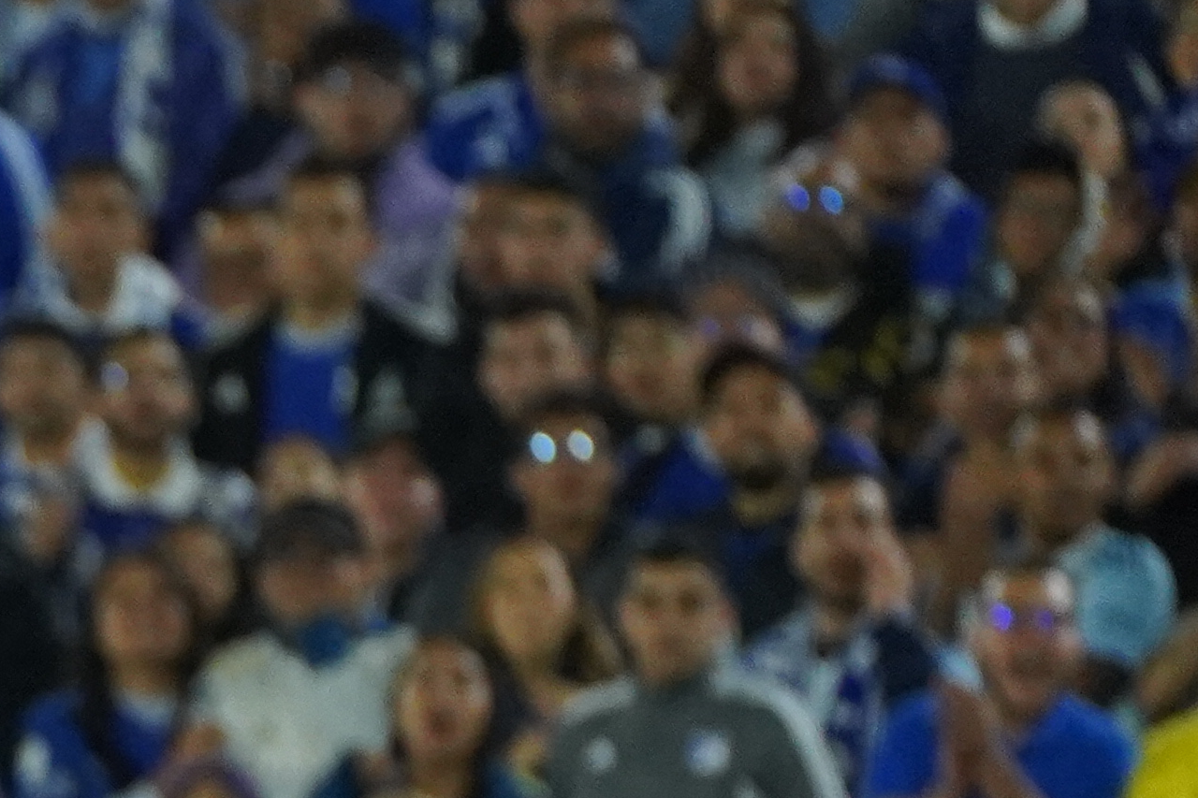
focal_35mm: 1678
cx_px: -1085
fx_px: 55829
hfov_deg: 1.2
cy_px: 1305
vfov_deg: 0.8
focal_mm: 358
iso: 5000
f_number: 5.6
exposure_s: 1/1000
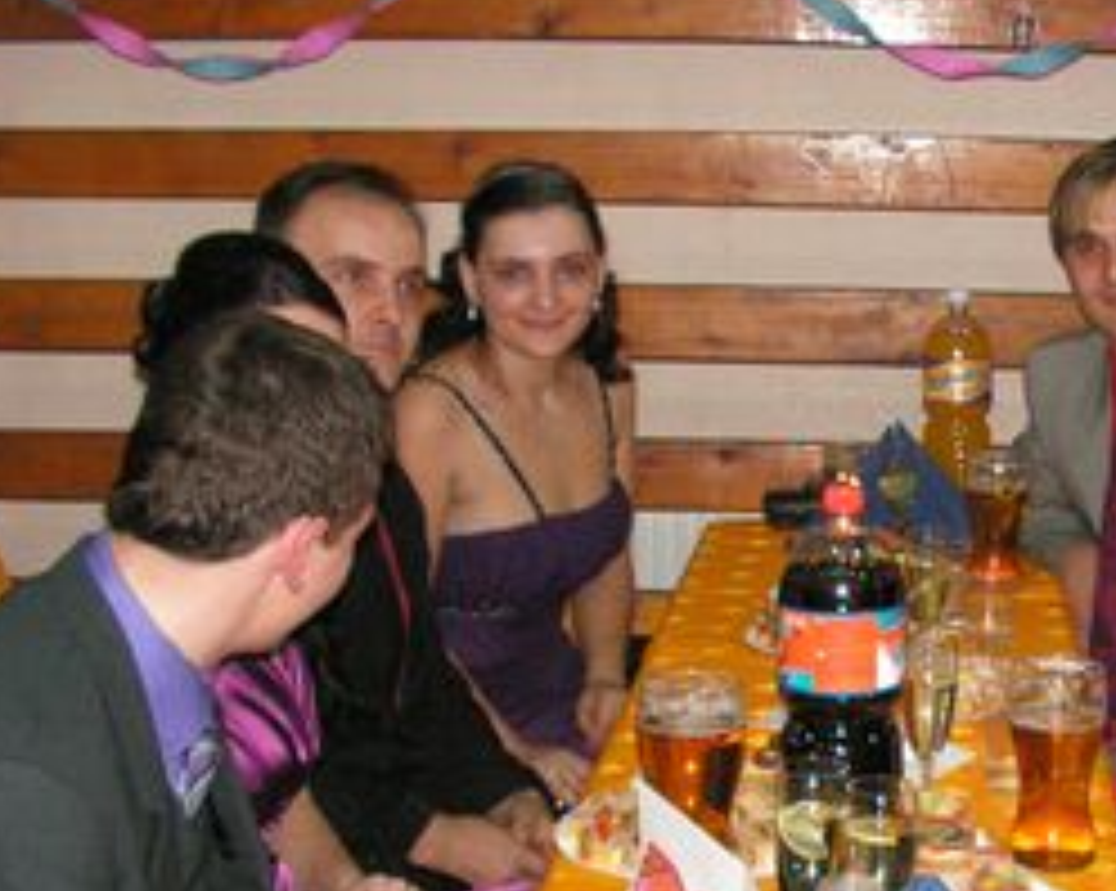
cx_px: 904
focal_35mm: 68
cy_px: 666
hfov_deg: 27.3
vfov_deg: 22.3
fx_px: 2244
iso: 160
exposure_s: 1/40
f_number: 3.2
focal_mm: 6
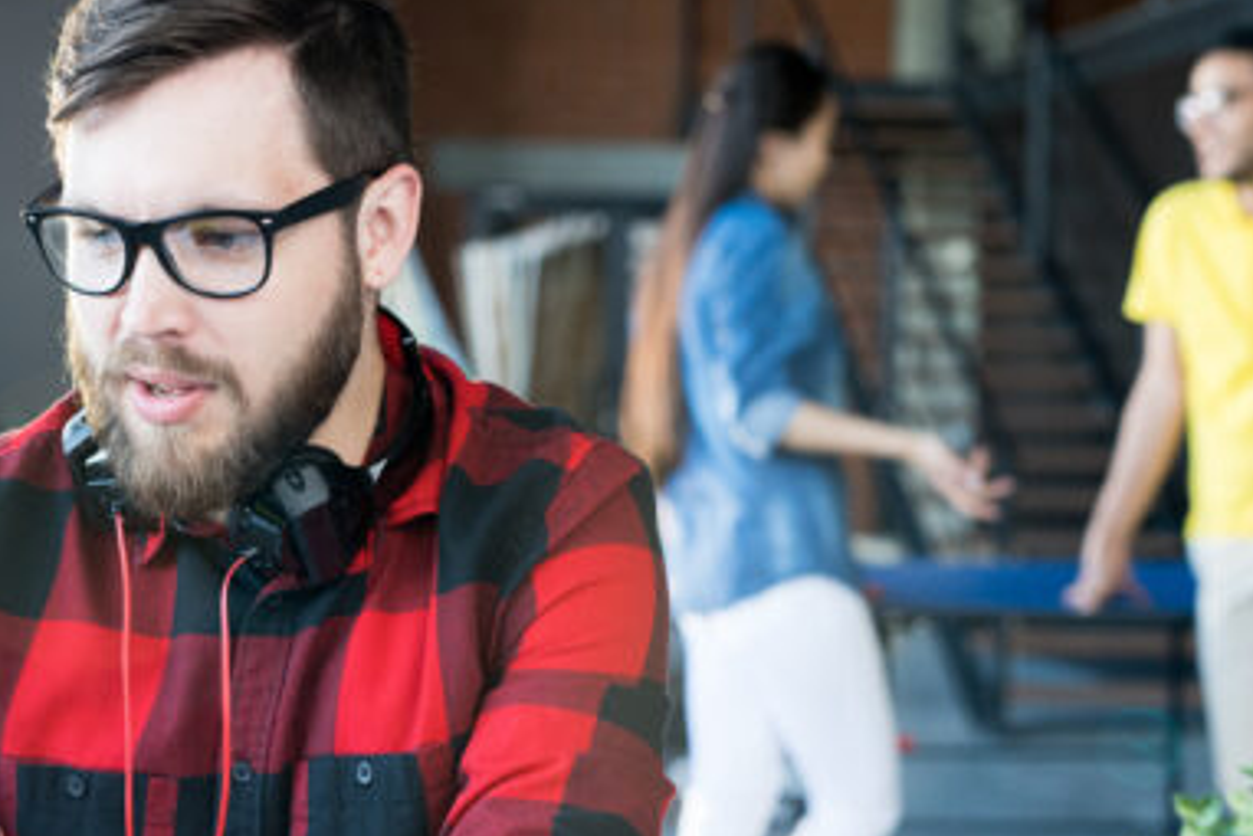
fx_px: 3168
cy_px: 590
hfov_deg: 22.2
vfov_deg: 15.0
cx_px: 374
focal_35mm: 91
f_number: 3.5
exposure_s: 1/160
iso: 640
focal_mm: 50
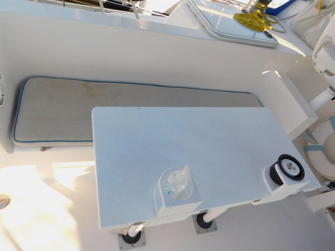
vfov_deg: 58.9
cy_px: 126
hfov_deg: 73.9
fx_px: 223
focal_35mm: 23
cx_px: 168
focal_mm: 4
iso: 125
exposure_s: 1/500
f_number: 3
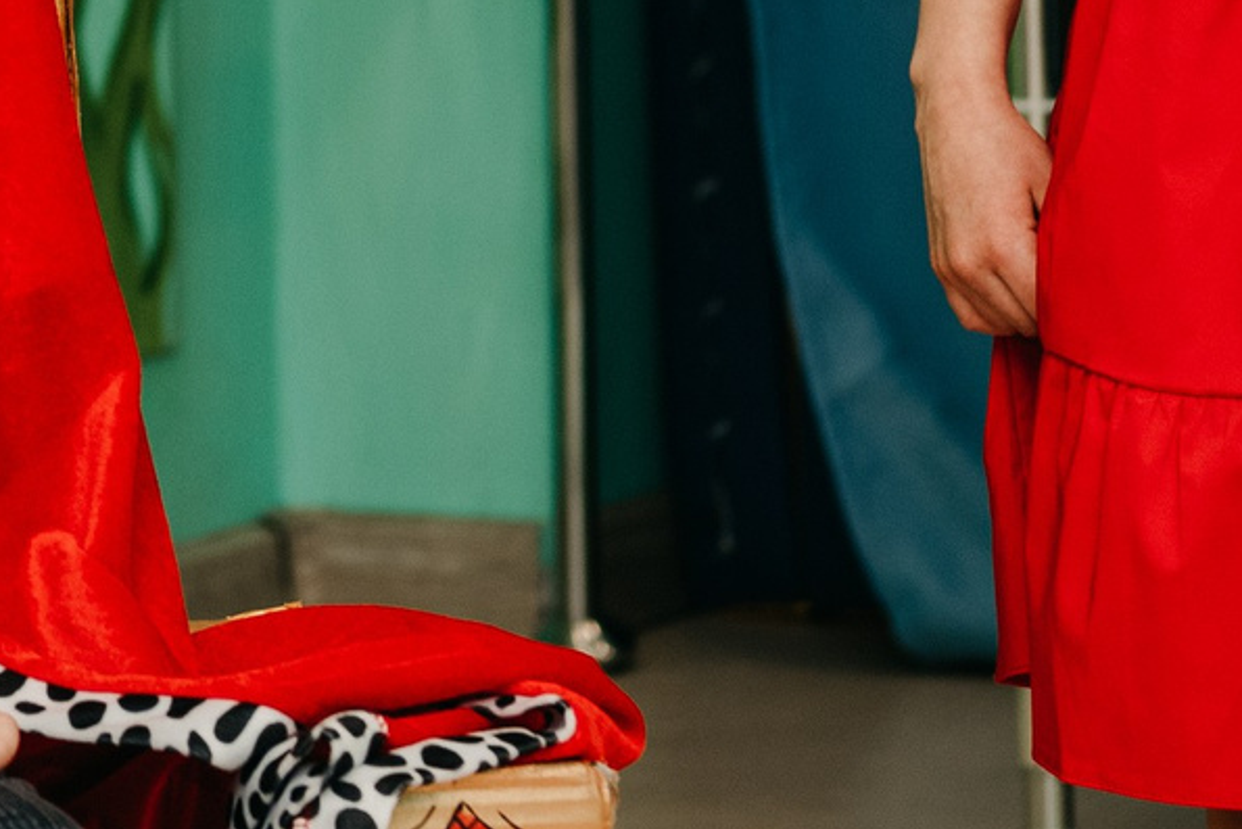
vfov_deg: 4.5
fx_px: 10386
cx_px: -261
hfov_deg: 6.8
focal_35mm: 301
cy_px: -582
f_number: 4
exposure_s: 1/160
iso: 200
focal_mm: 70
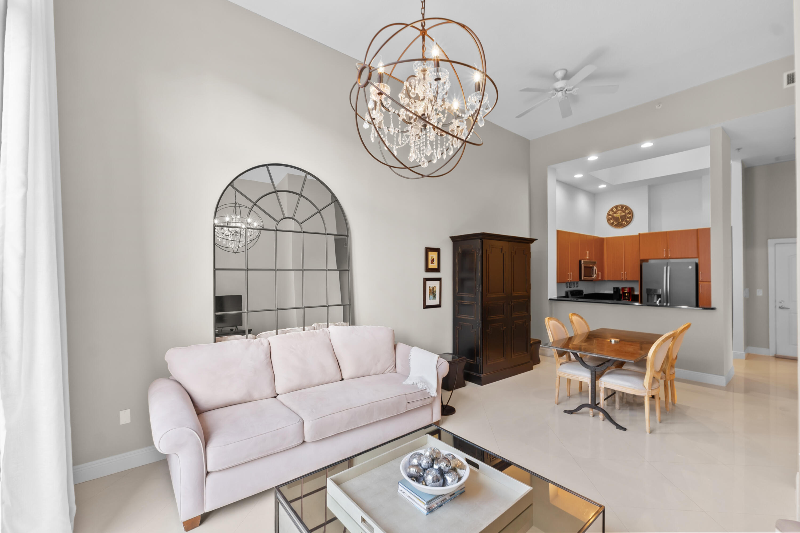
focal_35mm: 15
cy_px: 266
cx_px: 400
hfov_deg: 100.4
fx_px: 333
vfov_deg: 77.3
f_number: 8
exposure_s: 1.3
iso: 100
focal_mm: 10
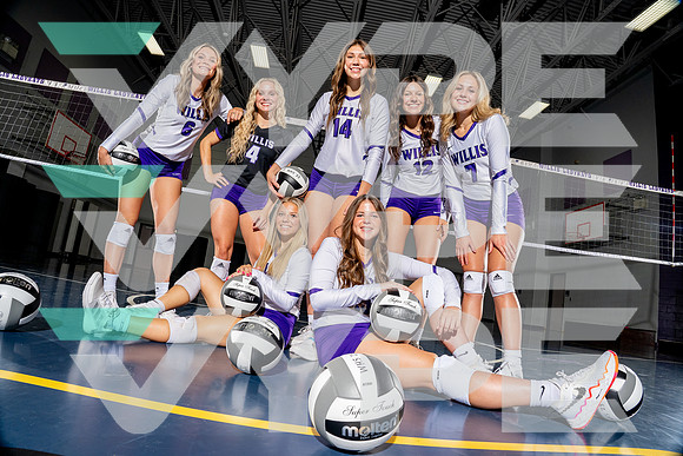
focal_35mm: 20
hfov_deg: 84.0
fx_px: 380
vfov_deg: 62.0
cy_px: 228
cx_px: 342
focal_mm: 20
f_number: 8
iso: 500
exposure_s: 1/250
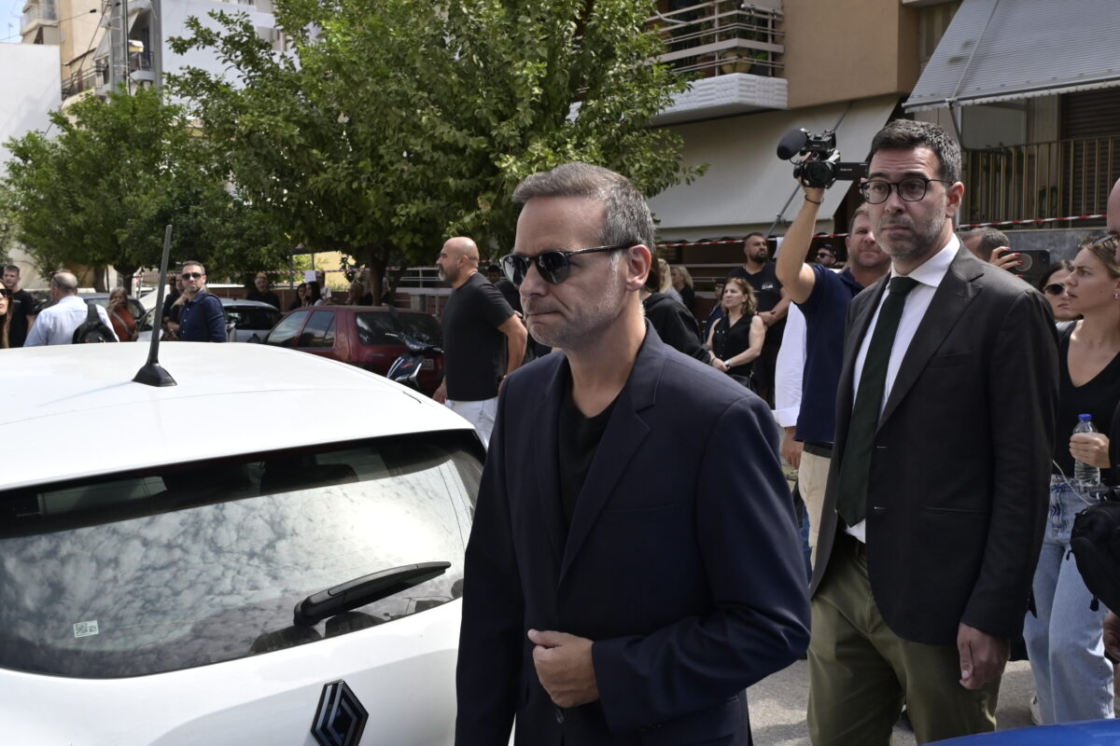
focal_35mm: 36
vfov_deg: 36.9
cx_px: 560
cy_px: 373
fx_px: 1120
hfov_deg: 53.1
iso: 400
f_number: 8
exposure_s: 1/640
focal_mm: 24
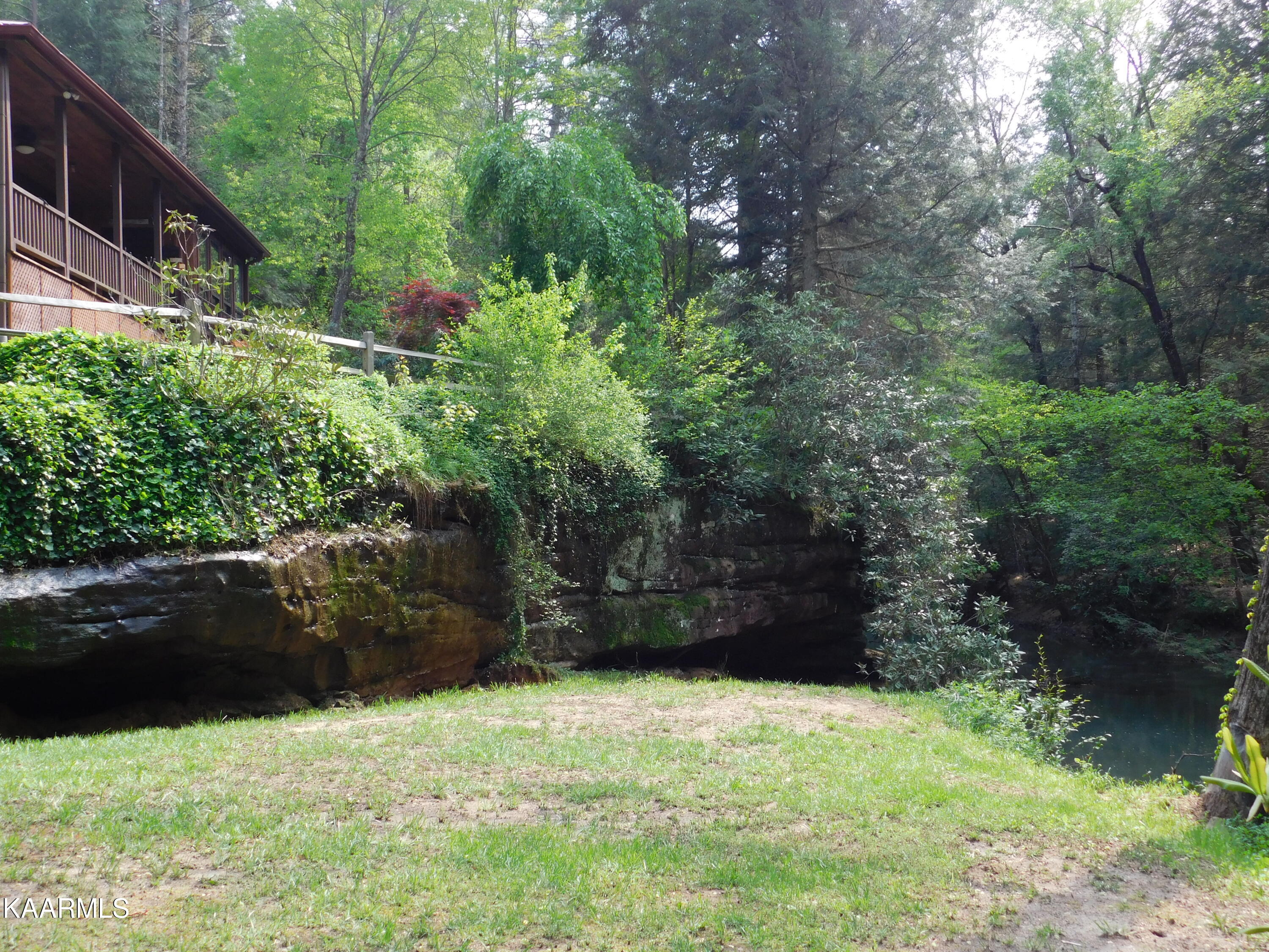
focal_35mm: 40
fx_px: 1466
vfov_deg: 36.0
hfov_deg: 46.8
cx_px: 634
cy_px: 476
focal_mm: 7.1
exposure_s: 1/250
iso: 125
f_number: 3.6
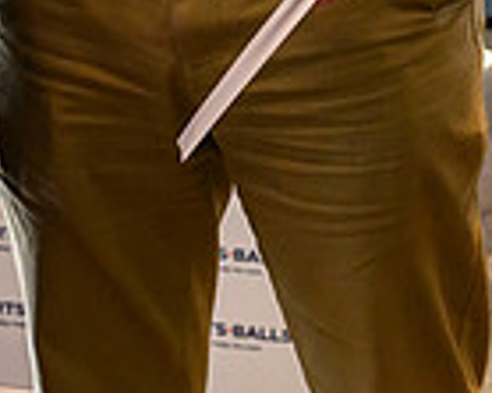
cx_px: 99
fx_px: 2692
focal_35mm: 185
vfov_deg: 7.9
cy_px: -420
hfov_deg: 10.4
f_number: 4.5
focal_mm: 39
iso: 5000
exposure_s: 1/400
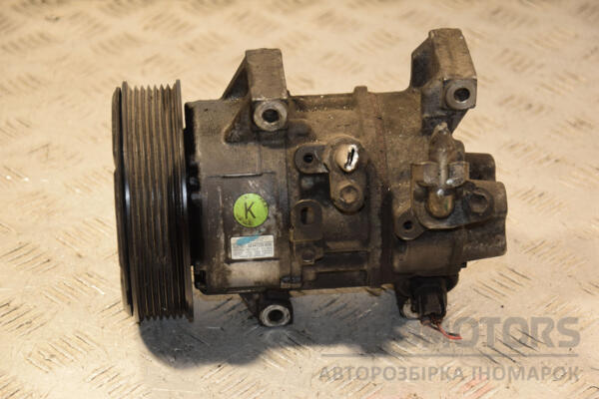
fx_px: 1872
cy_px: 200
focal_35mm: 112
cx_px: 300
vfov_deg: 12.2
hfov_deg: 18.2
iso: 800
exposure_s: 1/125
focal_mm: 75
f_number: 5.3
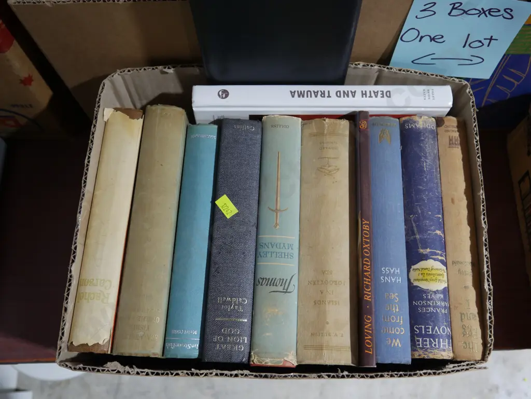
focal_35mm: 32
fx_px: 491
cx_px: 266
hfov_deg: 56.8
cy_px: 200
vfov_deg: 44.2
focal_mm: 16
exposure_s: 1/60
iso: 800
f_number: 3.6
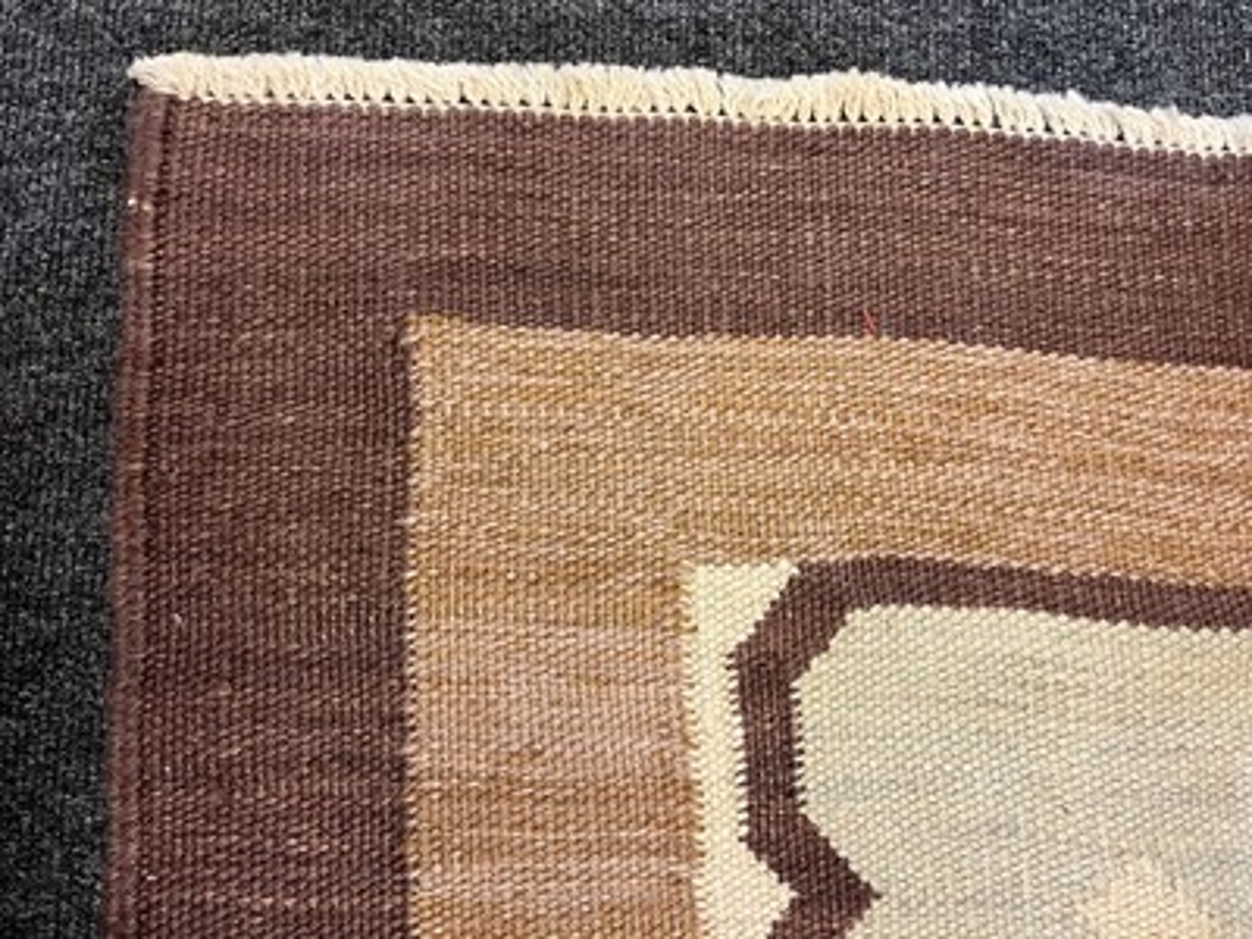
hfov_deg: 67.3
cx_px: 626
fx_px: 940
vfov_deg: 53.1
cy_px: 470
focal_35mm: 26
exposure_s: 1/50
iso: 200
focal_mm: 5.1
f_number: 1.6
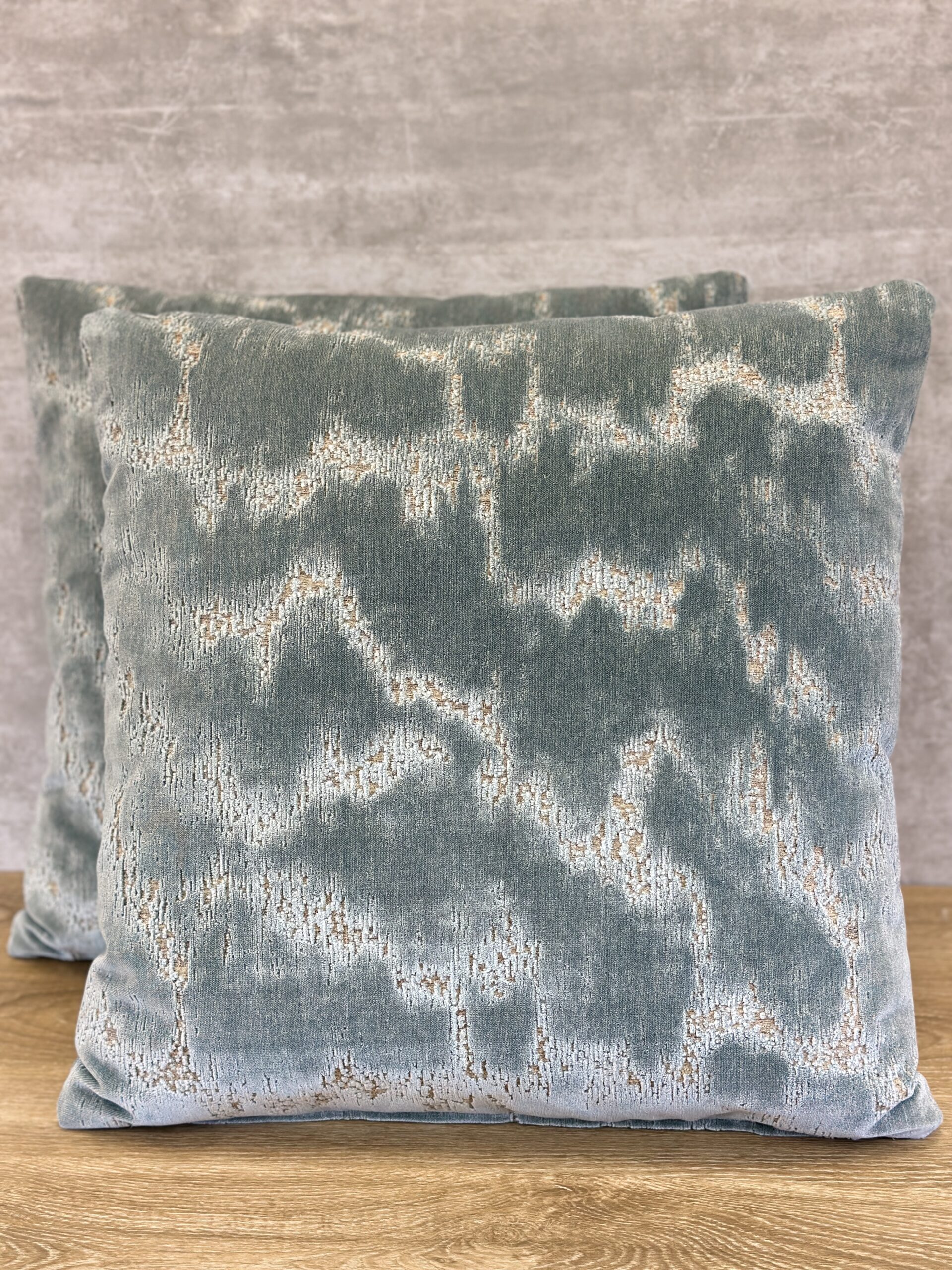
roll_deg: +1.6
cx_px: 476
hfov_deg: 30.3
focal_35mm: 48
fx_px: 1760
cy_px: 635
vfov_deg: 39.7
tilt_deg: -15.3
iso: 100
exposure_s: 1/170
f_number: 1.78
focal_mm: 6.86
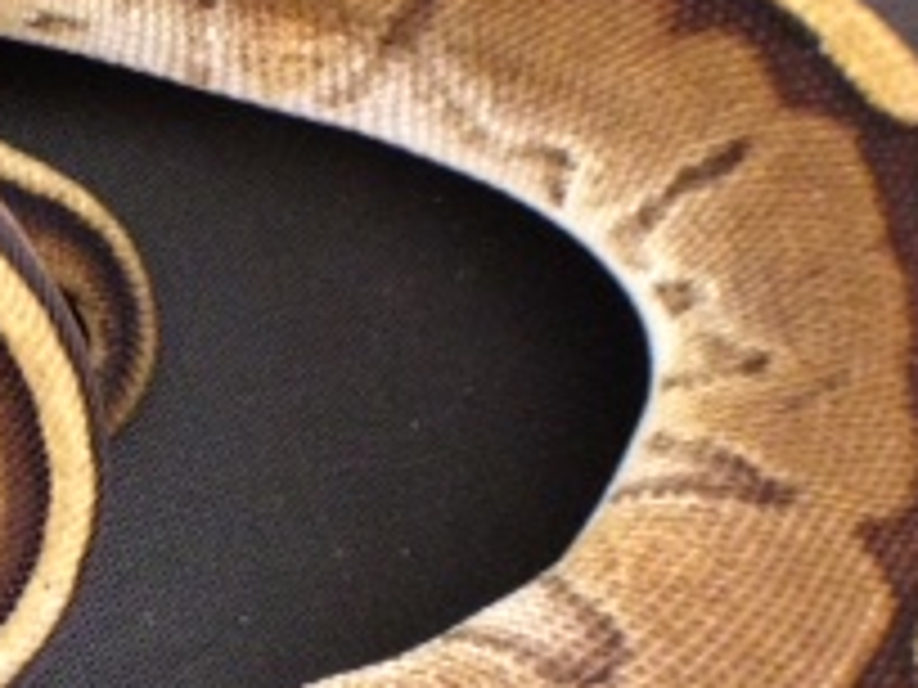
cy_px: 490
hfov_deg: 17.0
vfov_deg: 13.4
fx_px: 2917
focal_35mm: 110
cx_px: -207
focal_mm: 4.28
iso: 320
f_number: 2.4
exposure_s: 1/20
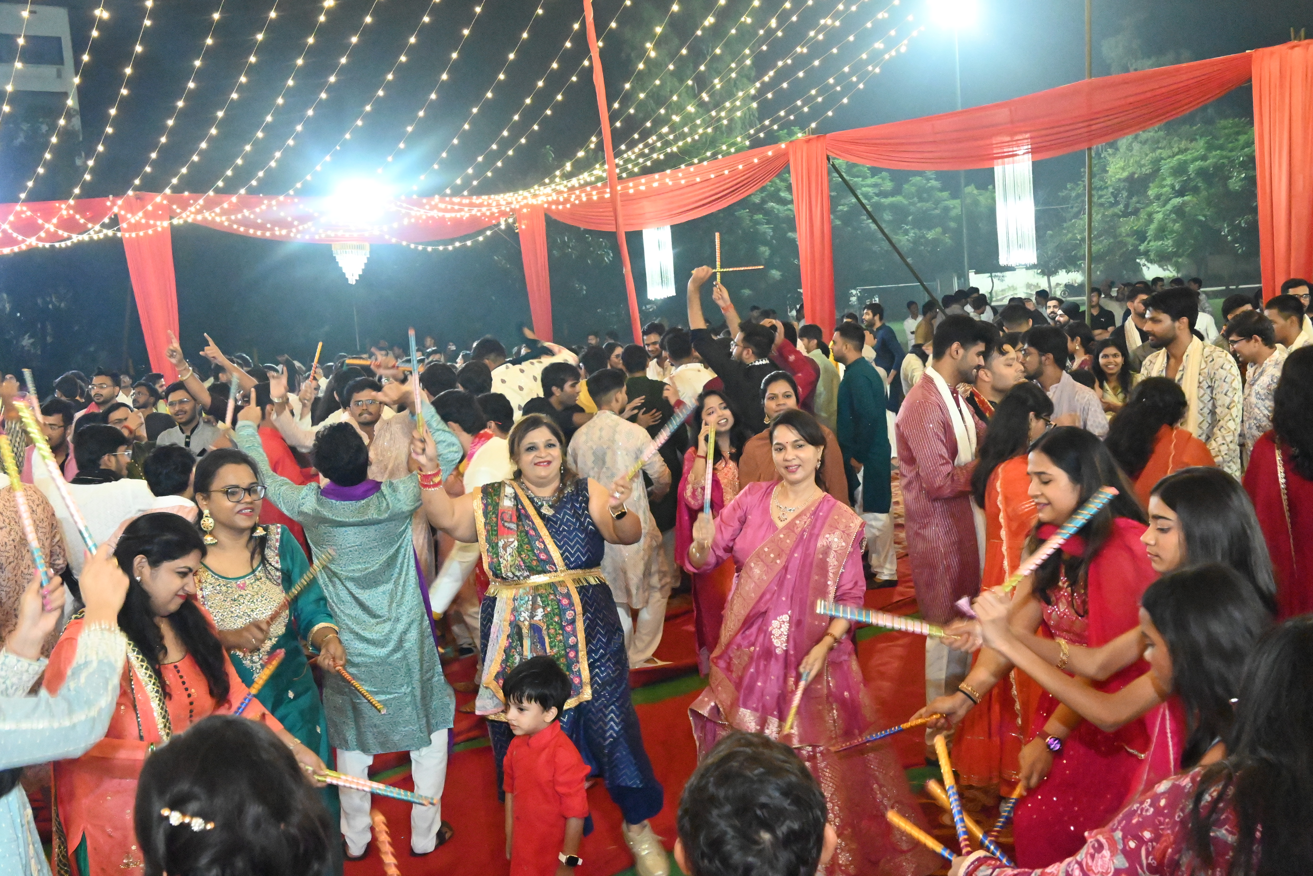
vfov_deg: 35.5
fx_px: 1368
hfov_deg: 51.3
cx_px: 656
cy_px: 438
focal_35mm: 38
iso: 16000
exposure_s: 1/80
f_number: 7.1
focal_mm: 25
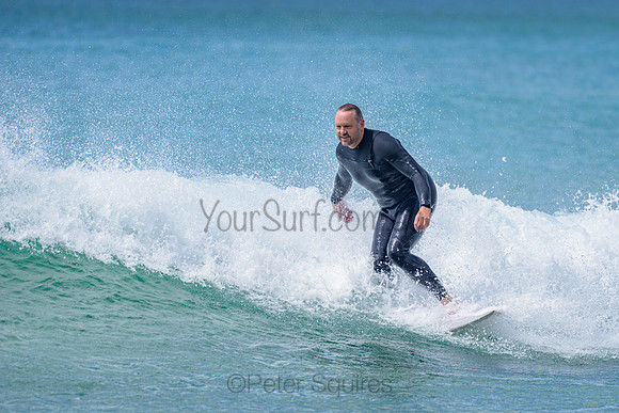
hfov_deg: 3.4
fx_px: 10548
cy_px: 223
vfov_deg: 2.2
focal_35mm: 613
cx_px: 380
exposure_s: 1/2000
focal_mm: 500
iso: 220
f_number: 5.6
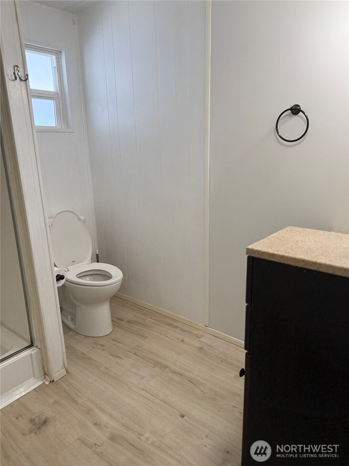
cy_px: 233
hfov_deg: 56.8
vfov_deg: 71.6
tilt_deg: -13.3
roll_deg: +0.9
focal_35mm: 24
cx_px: 174
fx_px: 323
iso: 160
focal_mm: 6.76
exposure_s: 1/120
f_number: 1.78
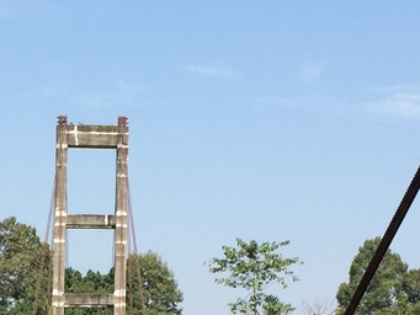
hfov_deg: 14.4
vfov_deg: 10.6
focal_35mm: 136
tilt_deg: -1.8
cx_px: 54
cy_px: 458
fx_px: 1651
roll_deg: -1.6
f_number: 2.2
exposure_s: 1/1464
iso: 32
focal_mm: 4.15
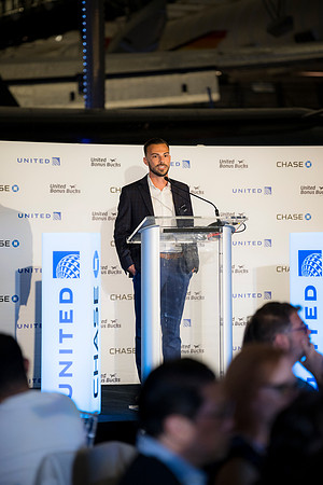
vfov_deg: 13.7
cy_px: 242
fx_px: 2019
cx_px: 162
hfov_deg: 9.1
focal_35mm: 150
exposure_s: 1/160
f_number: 2.8
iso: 900
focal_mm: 150
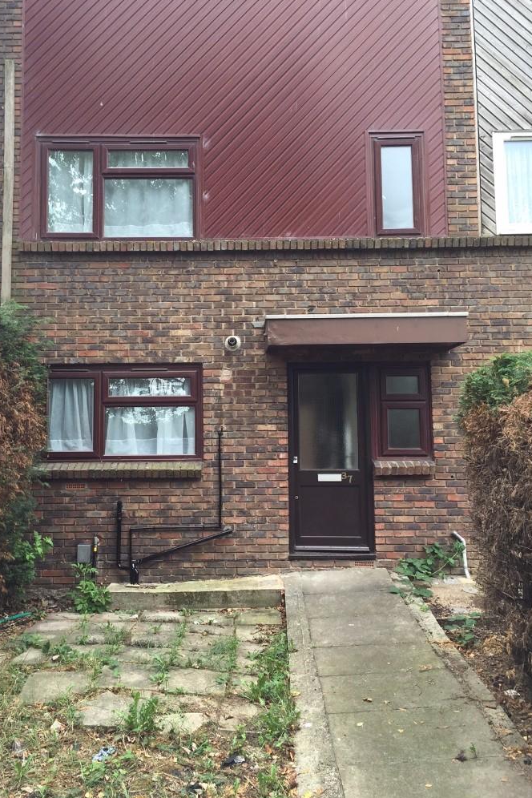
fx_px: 687
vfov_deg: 60.3
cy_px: 392
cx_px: 233
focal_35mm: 31
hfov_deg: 42.2
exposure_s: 1/124
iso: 32
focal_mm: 4.15
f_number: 2.2
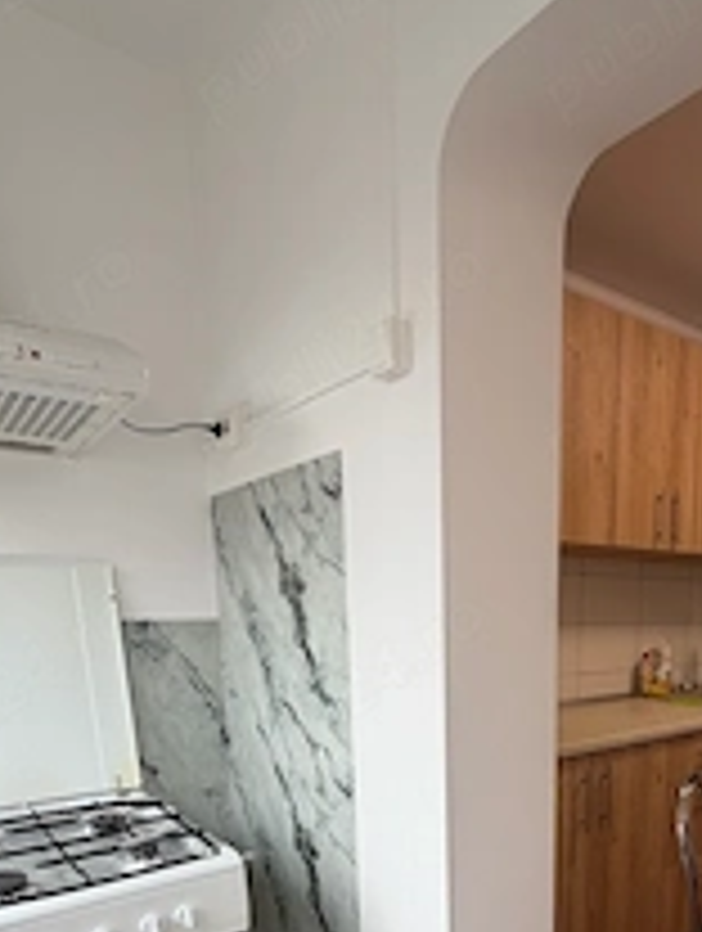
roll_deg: +1.6
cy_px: 761
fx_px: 728
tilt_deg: -10.9
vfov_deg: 59.5
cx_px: 428
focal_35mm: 27
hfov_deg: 51.1
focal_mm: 2.22
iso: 80
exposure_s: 1/121
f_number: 2.2
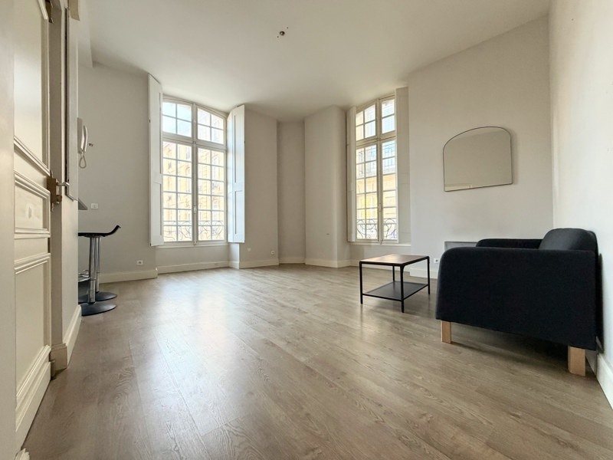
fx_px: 248
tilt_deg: +0.1
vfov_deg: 85.7
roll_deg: +1.3
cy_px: 230
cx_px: 306
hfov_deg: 102.1
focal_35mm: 14
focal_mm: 2.22
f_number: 2.2
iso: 320
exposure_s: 1/60
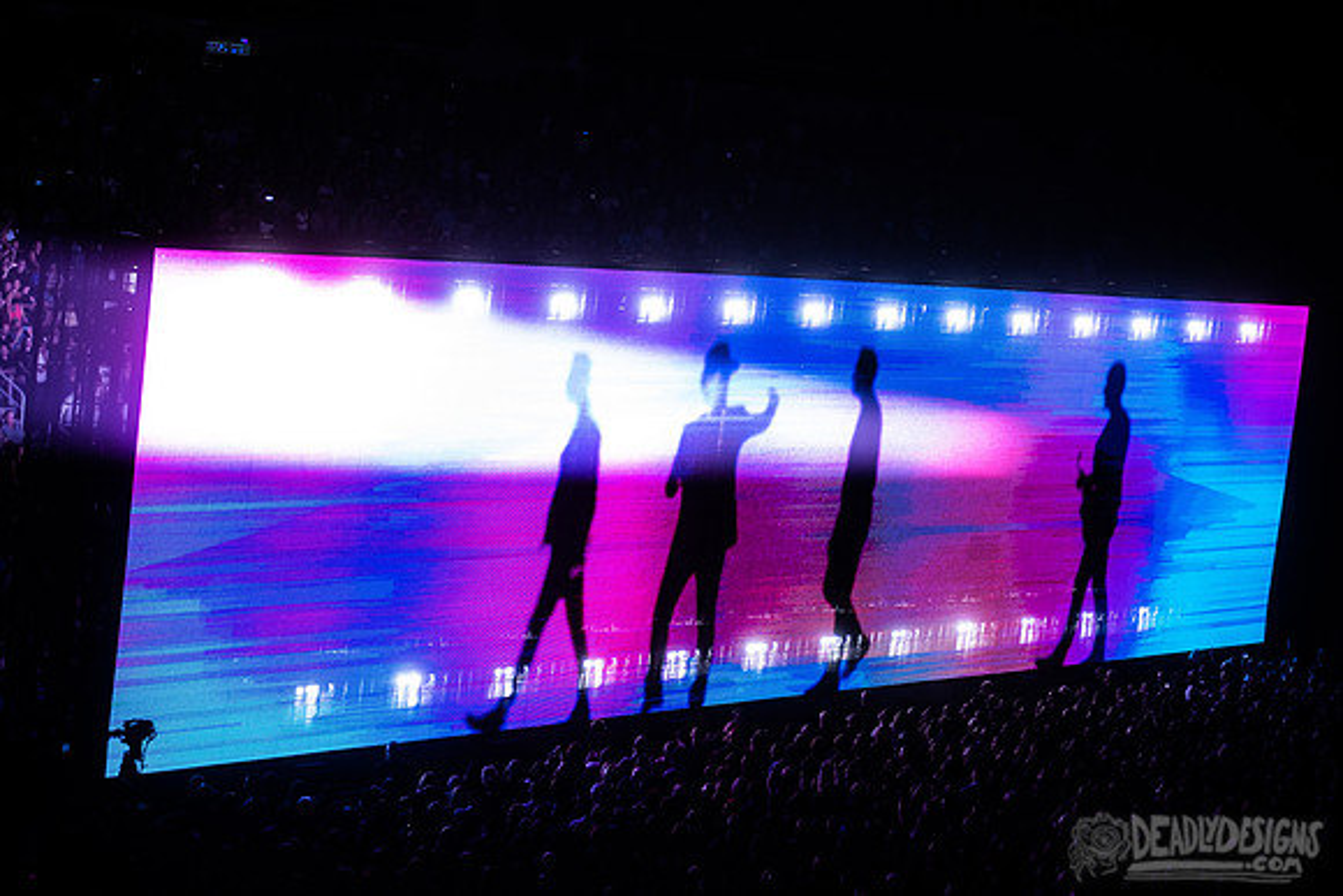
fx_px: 3209
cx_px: 672
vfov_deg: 15.9
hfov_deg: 23.6
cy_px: 448
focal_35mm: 86
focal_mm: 86
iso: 1600
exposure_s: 1/500
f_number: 4
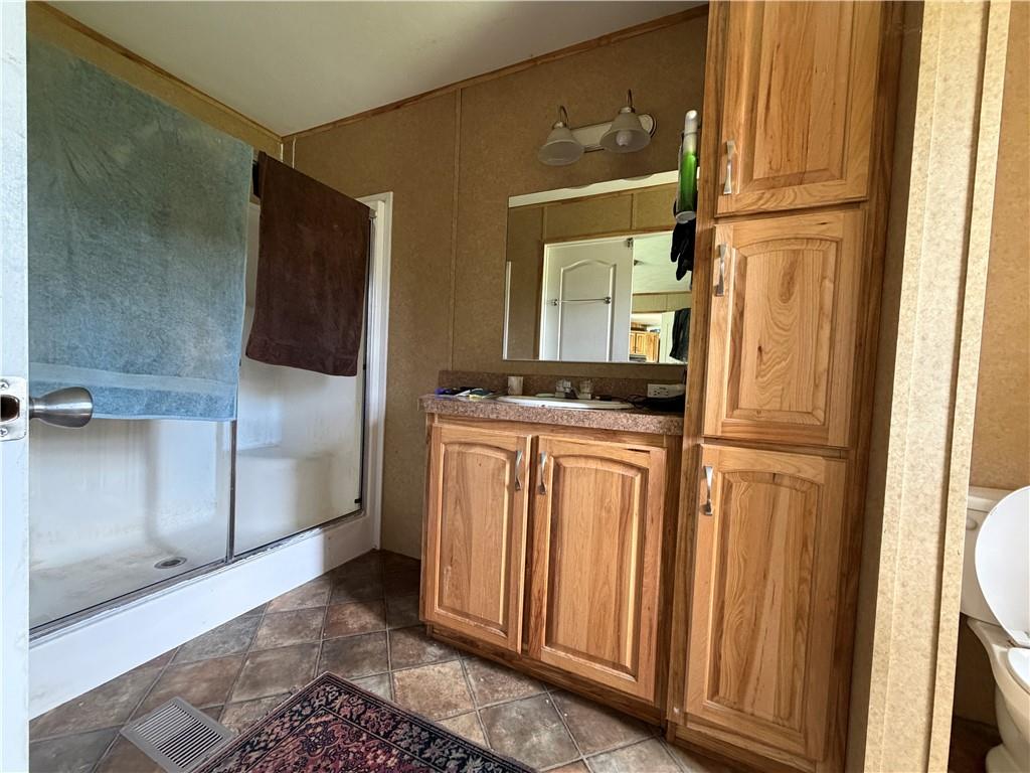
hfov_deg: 102.1
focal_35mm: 14
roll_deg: -2.1
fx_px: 417
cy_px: 386
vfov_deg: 85.7
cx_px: 515
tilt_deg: -1.9
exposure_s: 1/60
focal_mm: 2.22
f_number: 2.2
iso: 400
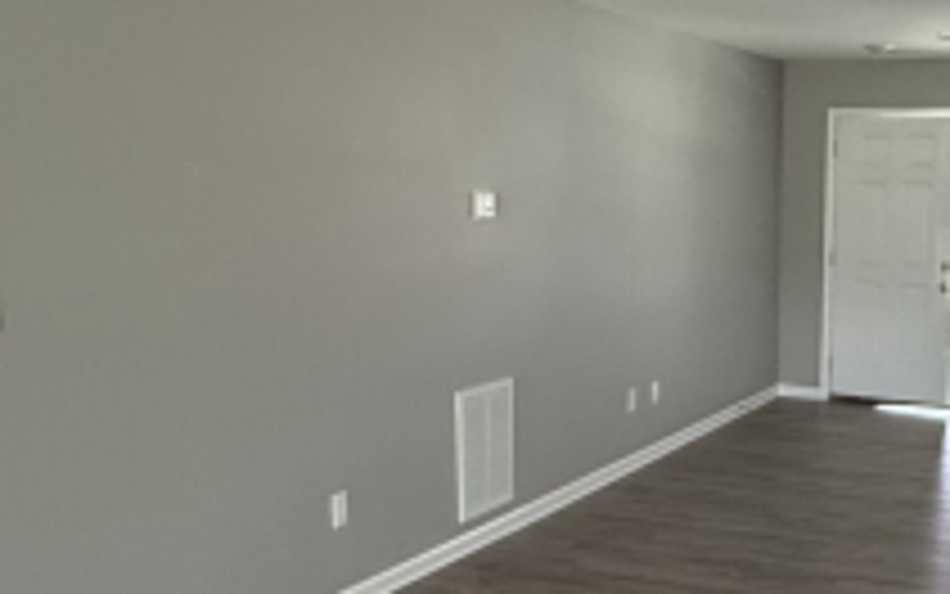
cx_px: 754
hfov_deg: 40.9
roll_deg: -1.2
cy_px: 360
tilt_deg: -8.1
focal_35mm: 47
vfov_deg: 27.4
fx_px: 1217
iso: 400
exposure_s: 1/71
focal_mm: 2.22
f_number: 2.2
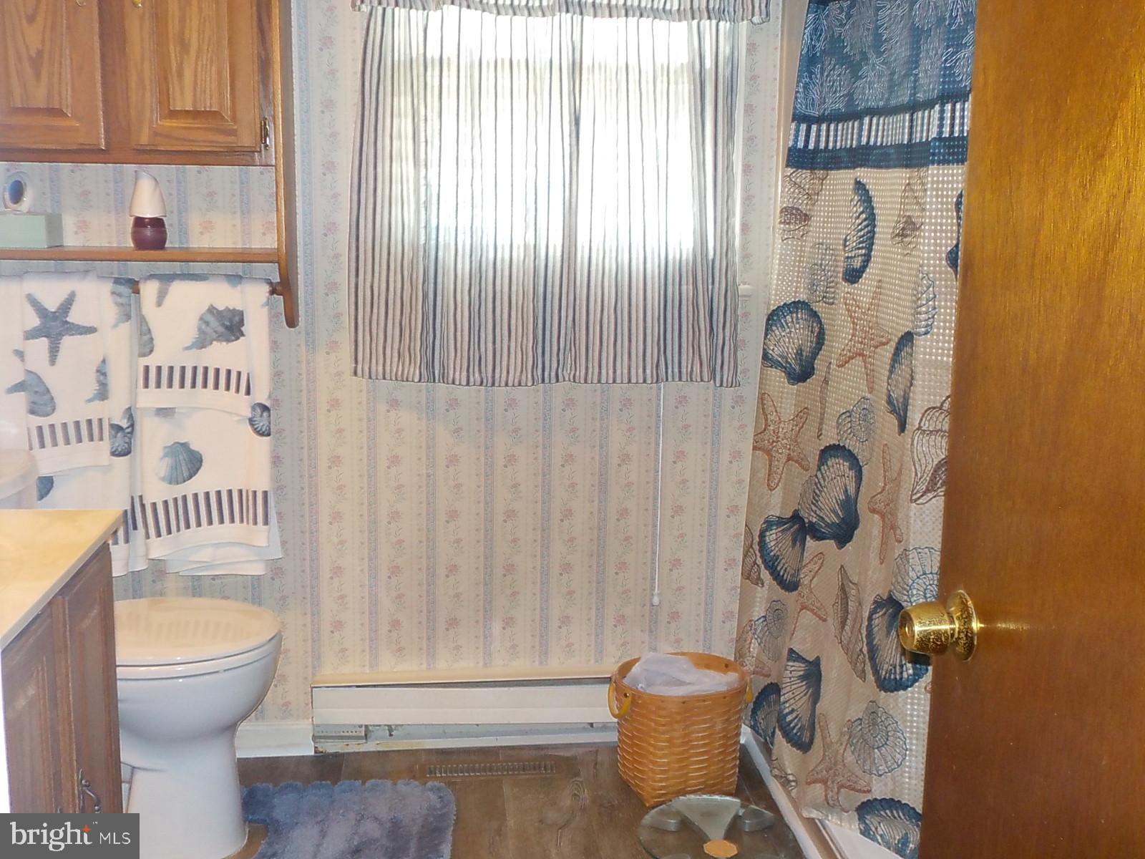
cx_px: 572
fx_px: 1257
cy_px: 430
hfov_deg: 49.0
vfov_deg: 37.7
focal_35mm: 38
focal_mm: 5.2
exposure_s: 1/30
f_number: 3.7
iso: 200
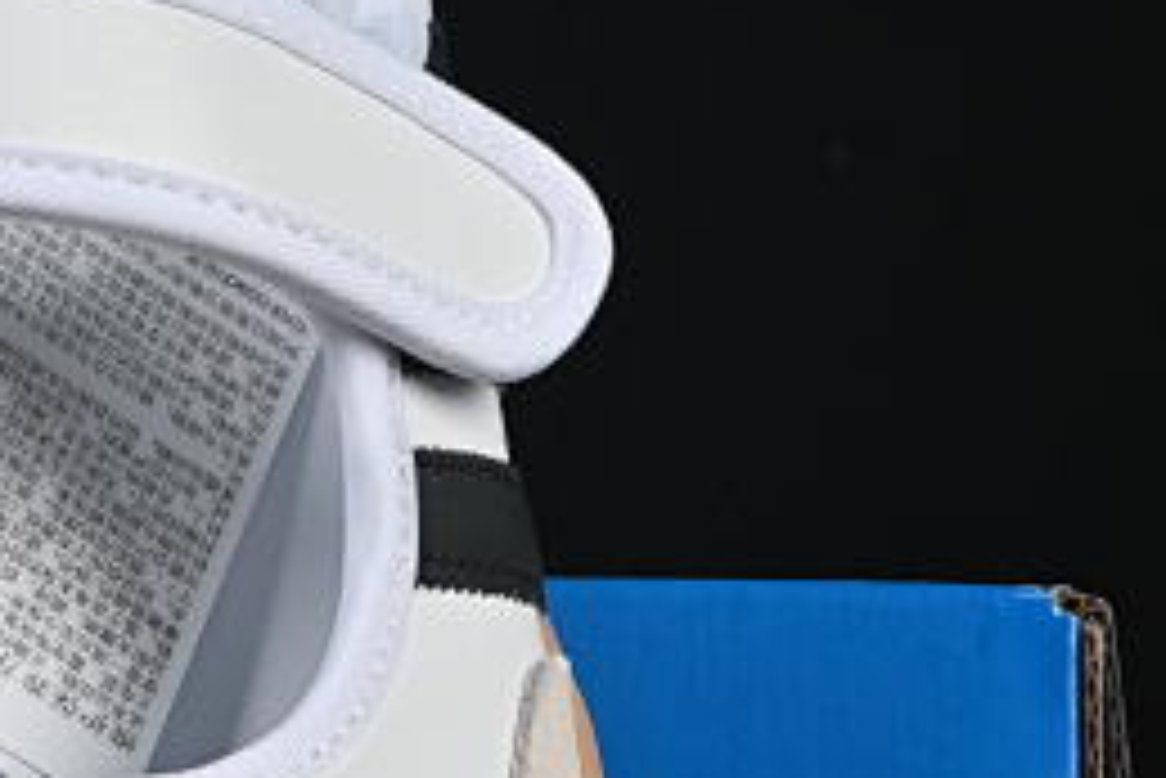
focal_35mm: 313
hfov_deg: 6.5
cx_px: -423
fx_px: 10143
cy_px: 625
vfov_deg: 4.4
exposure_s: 1/80
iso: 125
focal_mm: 50
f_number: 8
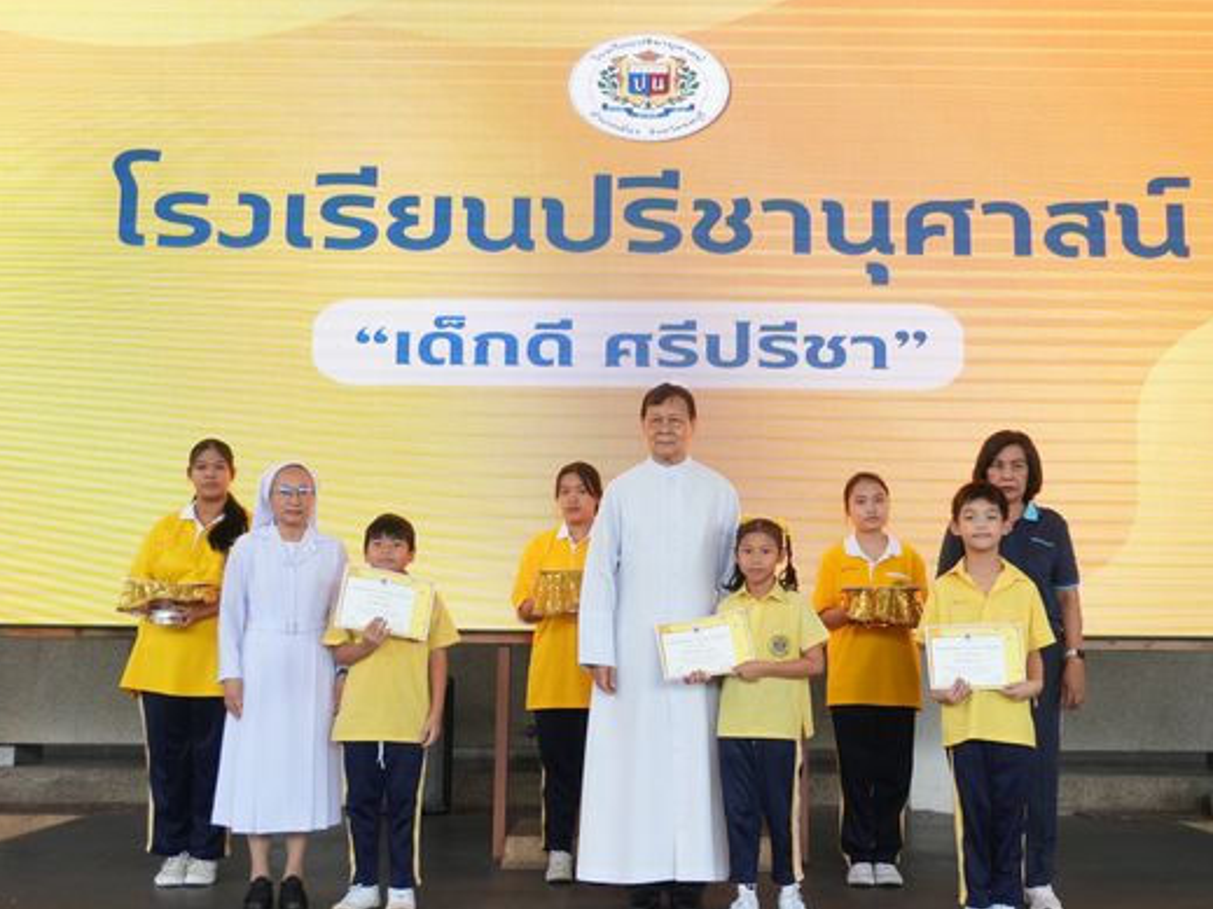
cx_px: 645
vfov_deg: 35.9
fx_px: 1401
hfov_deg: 46.8
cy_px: 460
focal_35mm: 40
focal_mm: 24
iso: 1600
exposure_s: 1/200
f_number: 4.5
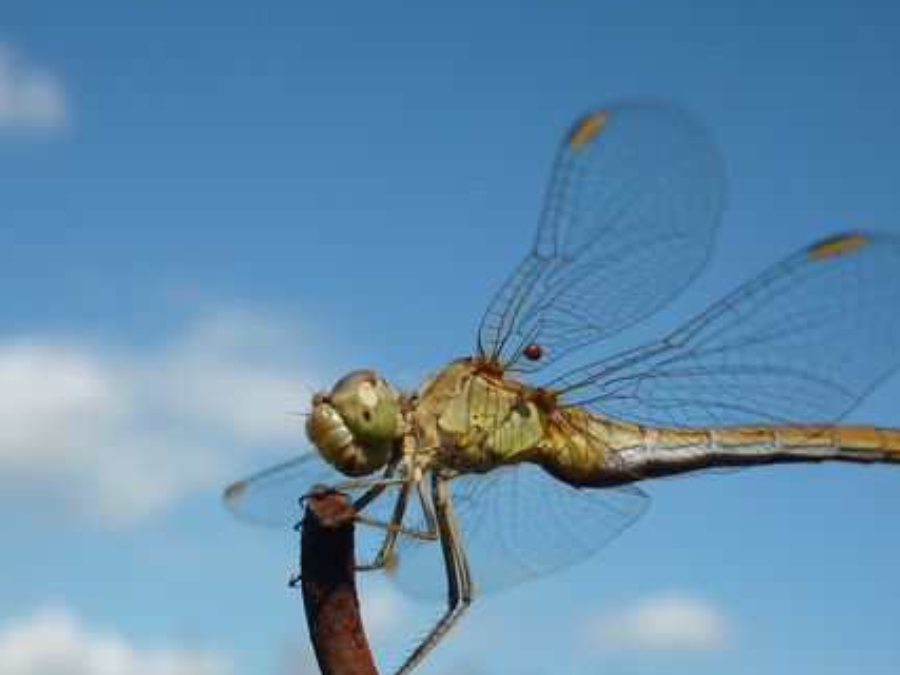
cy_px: 413
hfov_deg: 29.3
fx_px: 1715
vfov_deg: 22.2
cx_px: 357
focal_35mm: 66
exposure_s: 1/250
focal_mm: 5.5
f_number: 8
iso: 80
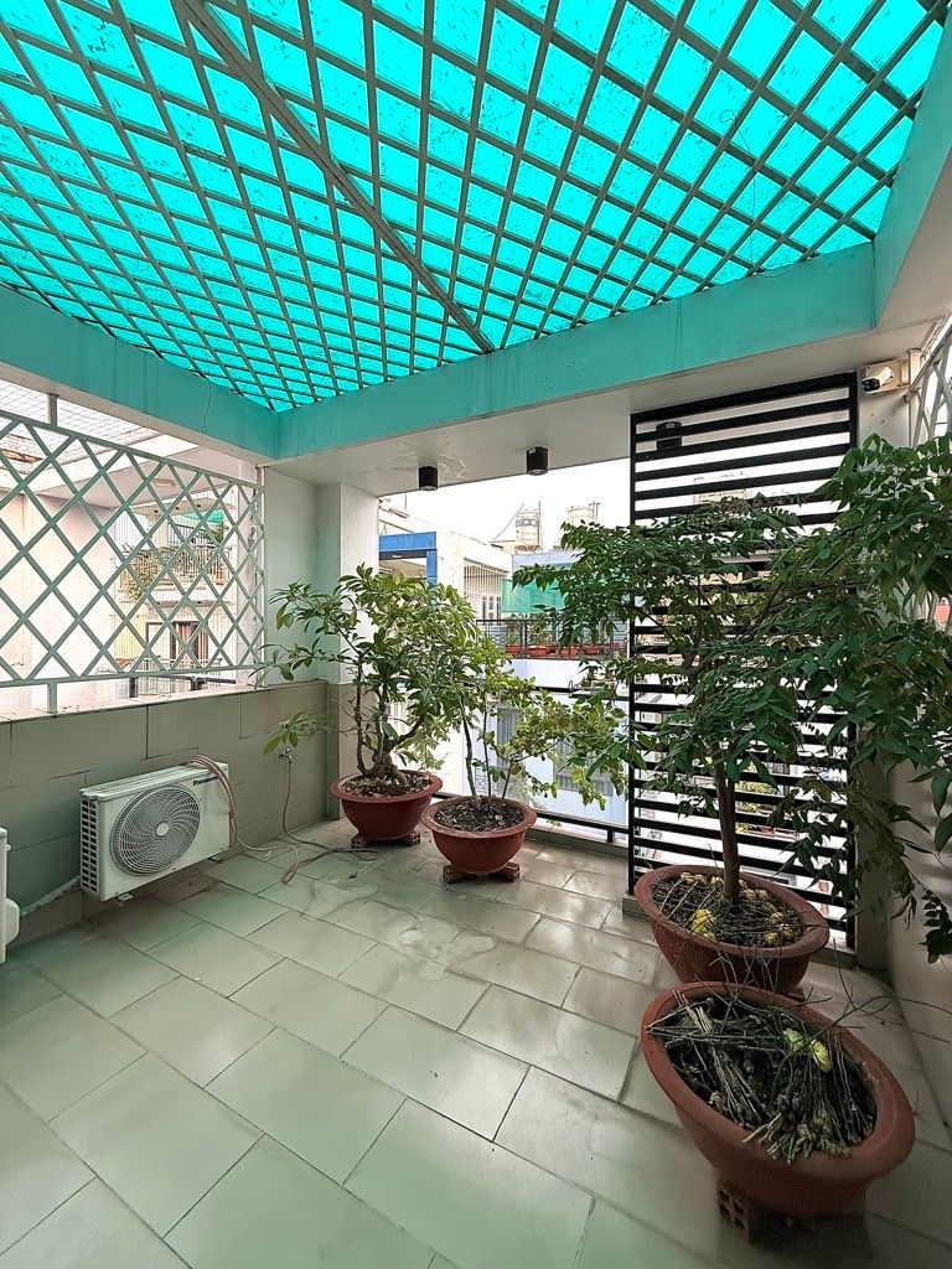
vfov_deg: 102.1
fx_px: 513
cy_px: 634
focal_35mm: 14
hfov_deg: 85.7
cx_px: 476
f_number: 2.2
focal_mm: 2.22
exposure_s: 1/228
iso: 64
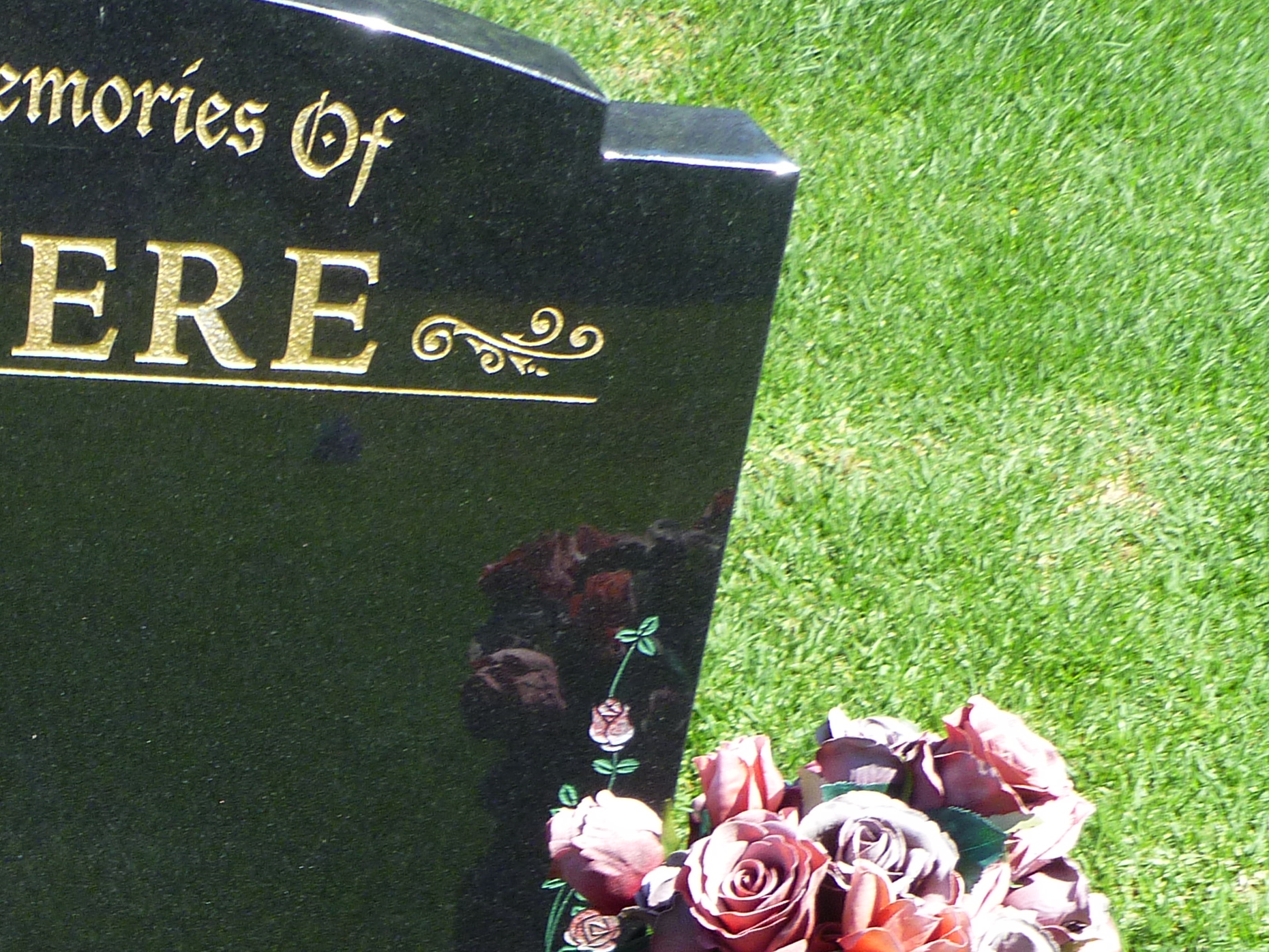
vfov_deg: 21.5
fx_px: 2383
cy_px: 1033
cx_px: -106
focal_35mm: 65
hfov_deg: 27.4
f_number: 3.3
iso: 80
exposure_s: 1/320
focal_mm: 5
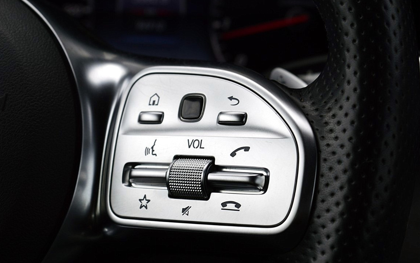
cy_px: 130
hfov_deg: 24.5
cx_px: 209
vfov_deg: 15.5
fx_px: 968
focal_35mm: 85
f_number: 9
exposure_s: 1/160
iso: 400
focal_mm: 55
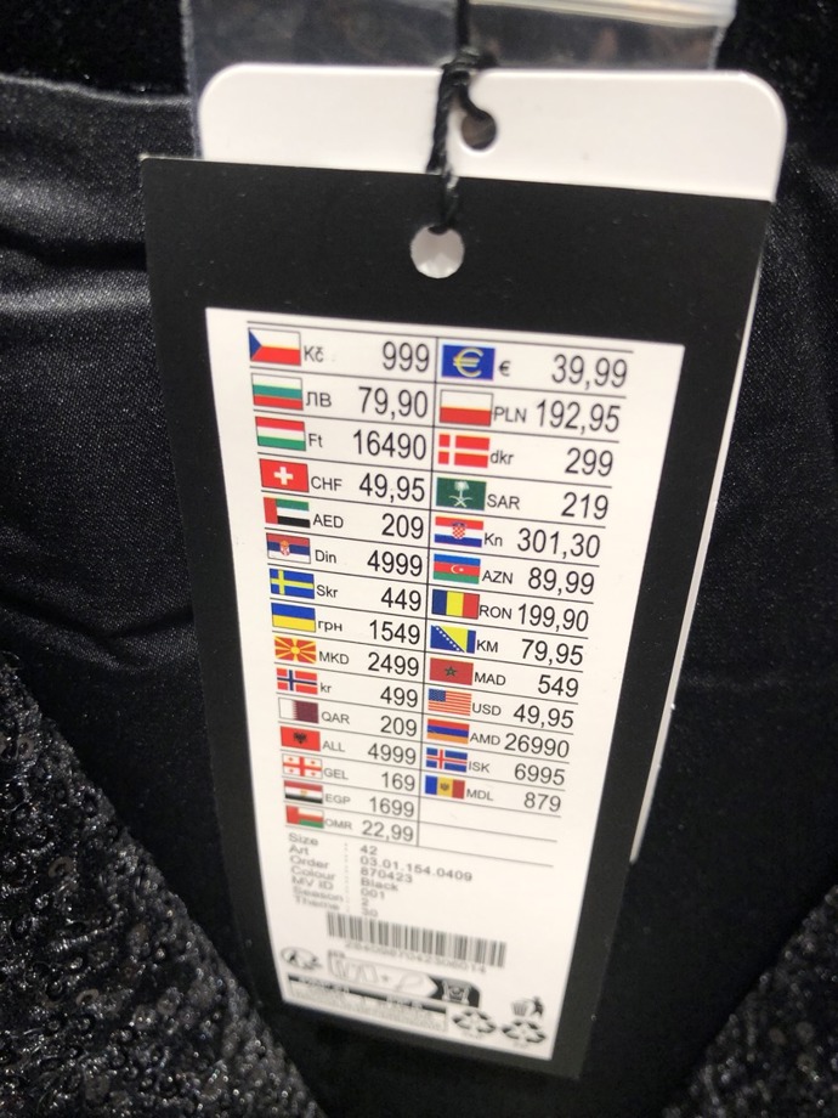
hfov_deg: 49.7
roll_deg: -0.5
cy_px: 559
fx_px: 904
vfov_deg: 63.4
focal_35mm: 28
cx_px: 419
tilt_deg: -36.8
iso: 32
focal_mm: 3.99
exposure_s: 1/50
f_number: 1.8
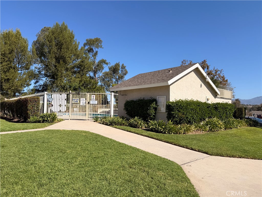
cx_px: 131
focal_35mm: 24
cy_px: 98
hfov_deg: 71.6
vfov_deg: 56.8
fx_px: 182
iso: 80
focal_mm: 6.76
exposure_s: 1/5714
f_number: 1.78
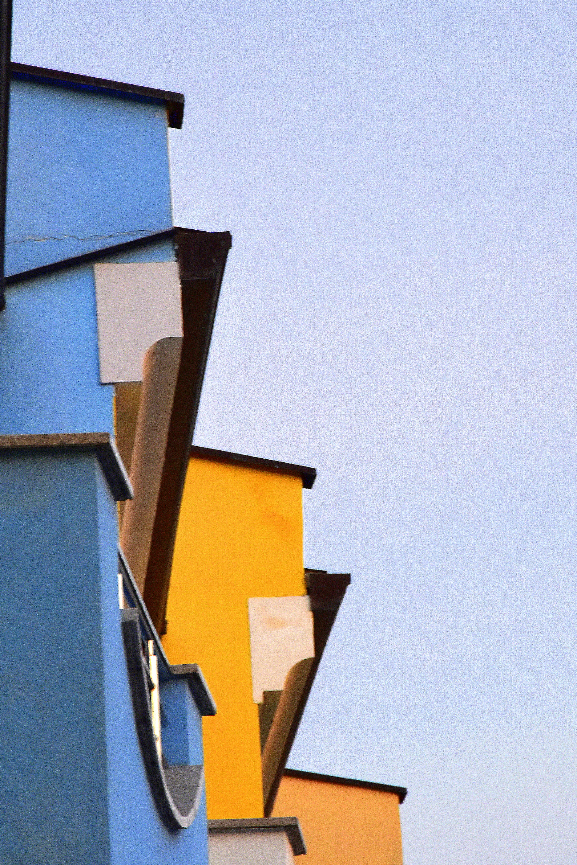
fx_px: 5524
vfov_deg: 9.0
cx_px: 277
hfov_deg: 6.0
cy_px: 428
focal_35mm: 230
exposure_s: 1/30
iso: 1600
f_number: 6.7
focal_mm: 105
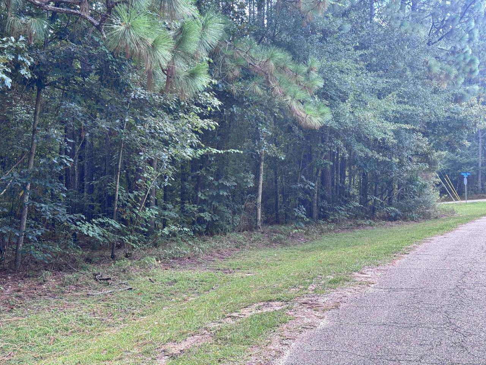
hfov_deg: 39.7
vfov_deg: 30.3
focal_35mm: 48
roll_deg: +0.2
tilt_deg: +1.4
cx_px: 243
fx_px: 674
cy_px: 182
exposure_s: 1/343
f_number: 1.78
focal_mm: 6.76
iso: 64
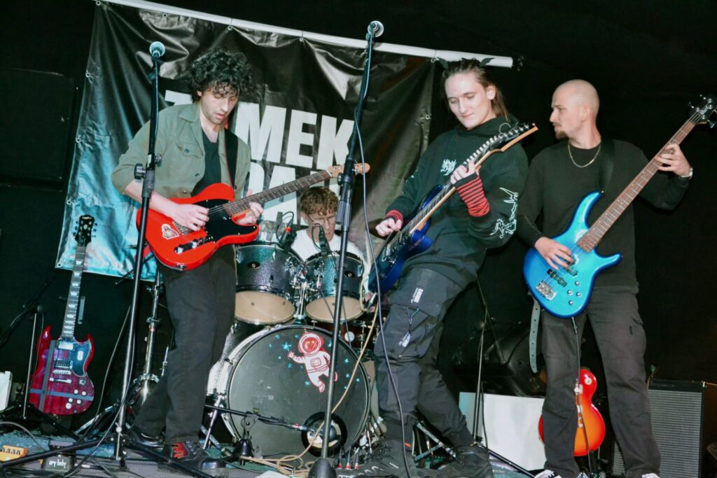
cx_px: 358
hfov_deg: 37.8
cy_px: 239
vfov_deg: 25.8
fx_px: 1046
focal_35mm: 52
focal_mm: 35
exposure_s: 1/60.2
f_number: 4.5
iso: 3200
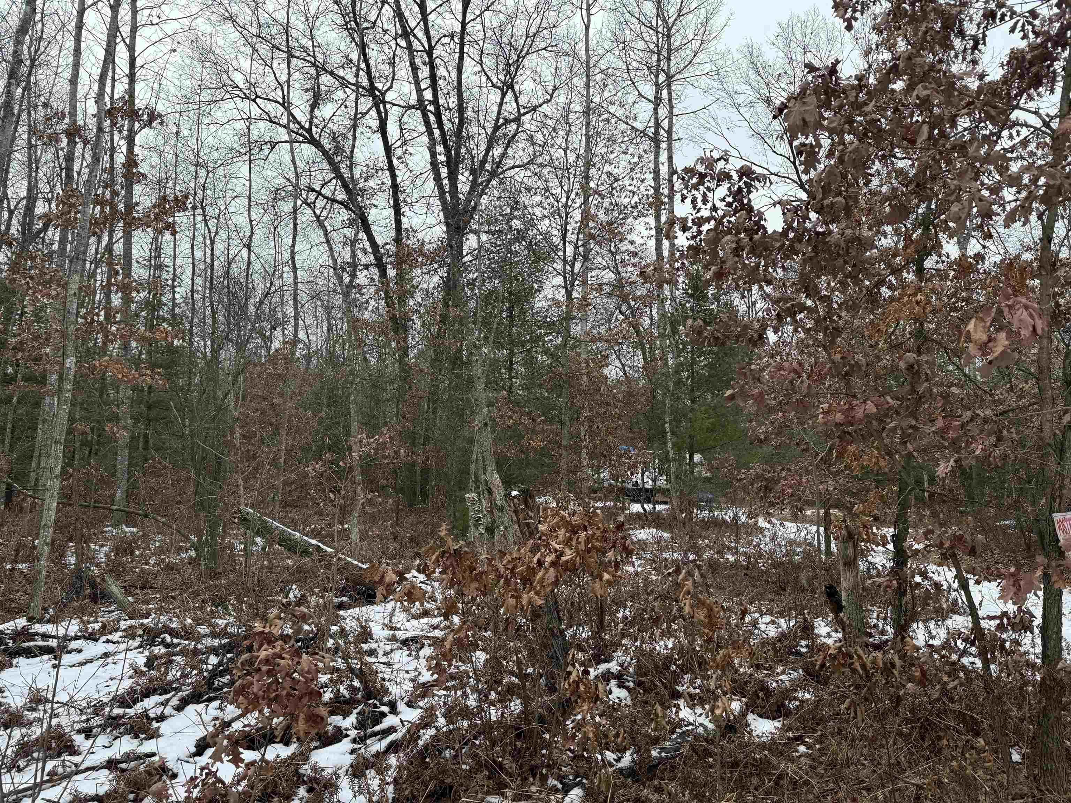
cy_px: 402
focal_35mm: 24
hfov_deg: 71.6
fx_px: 743
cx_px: 536
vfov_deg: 56.8
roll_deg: +0.7
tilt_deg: +4.6
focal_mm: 6.86
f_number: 1.78
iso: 80
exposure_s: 1/966
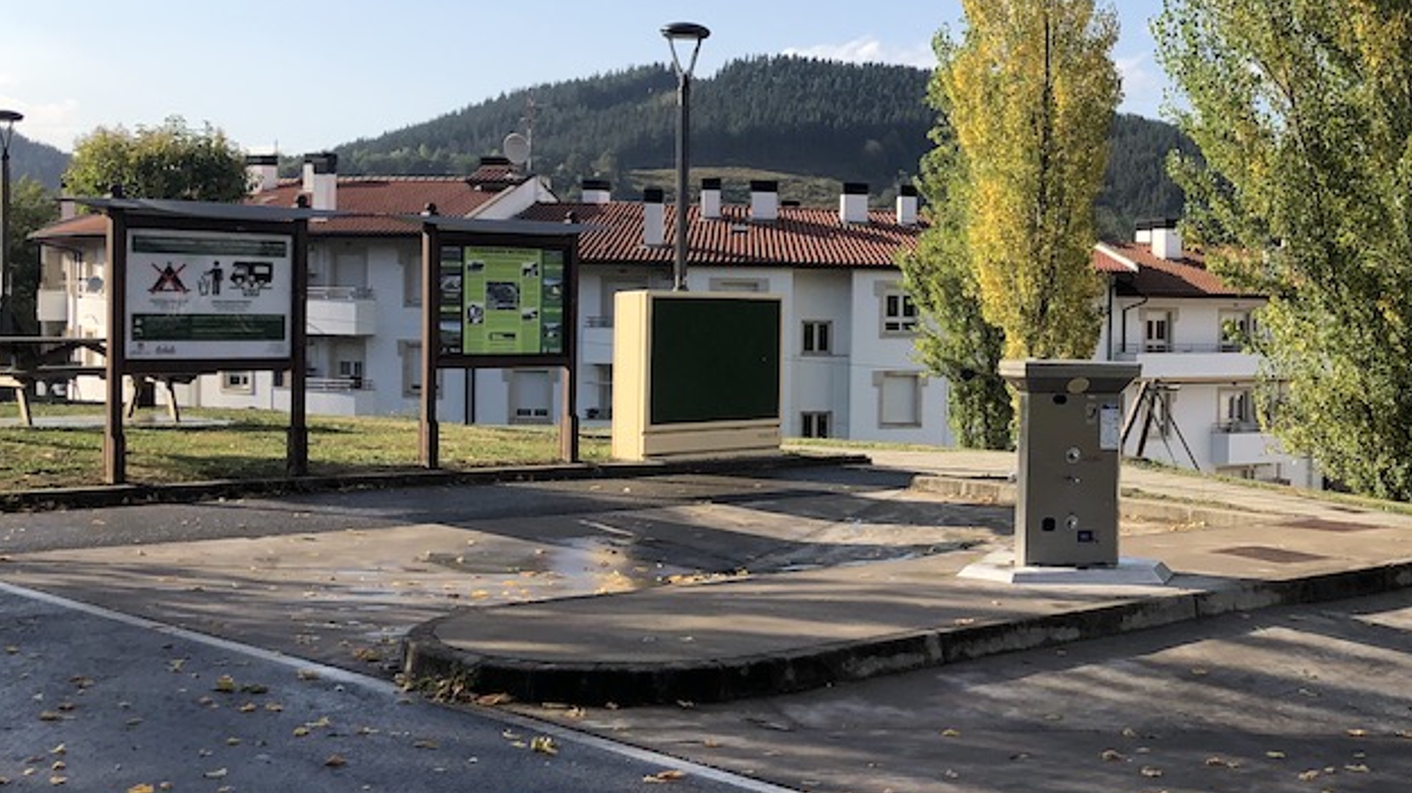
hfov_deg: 39.8
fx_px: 1871
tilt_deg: -1.1
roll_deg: -0.3
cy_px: 350
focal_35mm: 50
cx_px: 1114
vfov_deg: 23.9
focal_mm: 3.99
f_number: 1.8
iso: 20
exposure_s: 1/1600
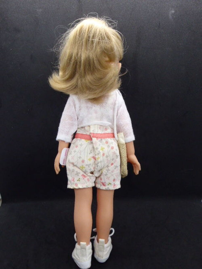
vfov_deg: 52.6
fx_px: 272
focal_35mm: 35
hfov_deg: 40.7
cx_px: 101
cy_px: 134
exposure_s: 1/60
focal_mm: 6.1
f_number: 3.7
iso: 320
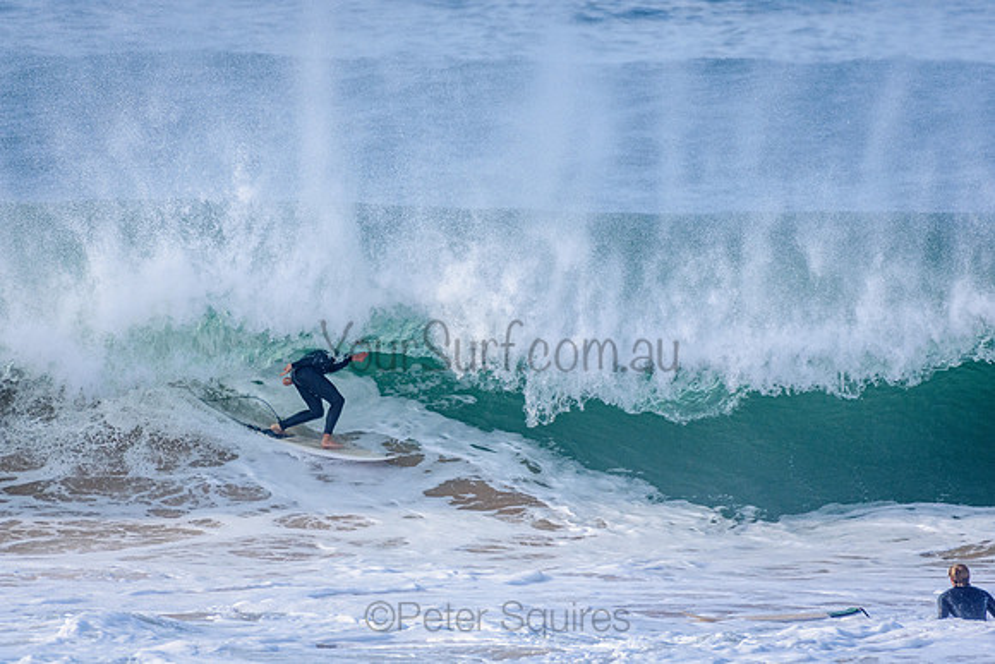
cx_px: 498
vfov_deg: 1.8
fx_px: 20733
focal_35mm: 750
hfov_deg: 2.7
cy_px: 332
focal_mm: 500
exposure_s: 1/2000
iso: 500
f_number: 5.6
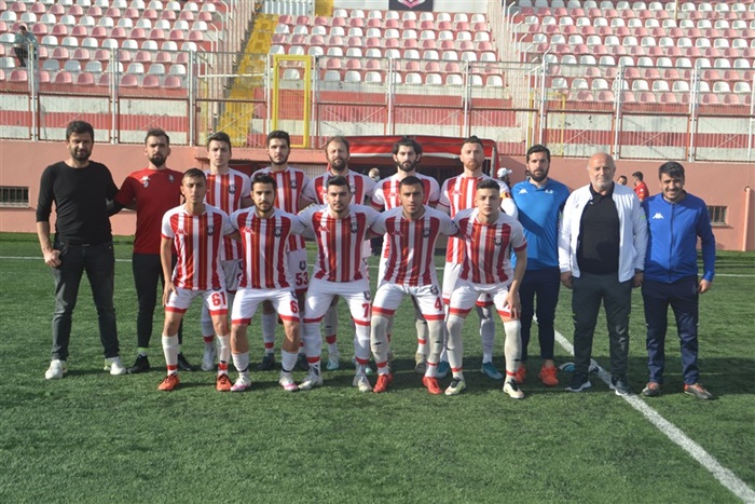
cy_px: 252
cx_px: 378
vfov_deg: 31.9
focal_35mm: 42
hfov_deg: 46.4
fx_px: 881
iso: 100
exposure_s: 1/200
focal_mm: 28
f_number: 7.1
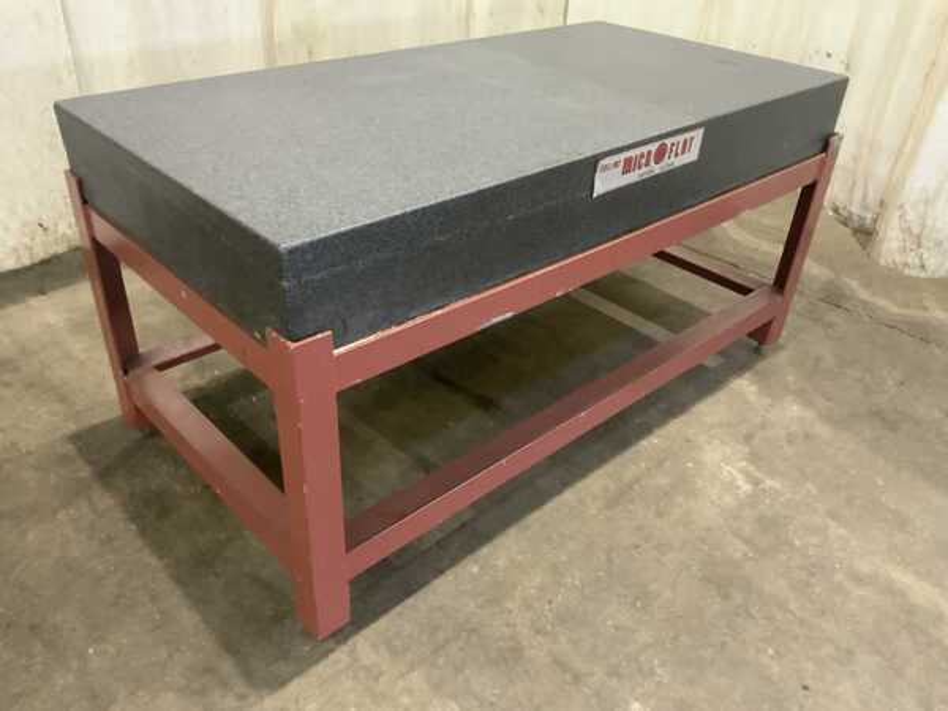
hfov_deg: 61.7
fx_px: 794
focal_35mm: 29
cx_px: 474
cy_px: 356
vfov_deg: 48.2
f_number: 1.8
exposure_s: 1/40
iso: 200
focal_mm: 3
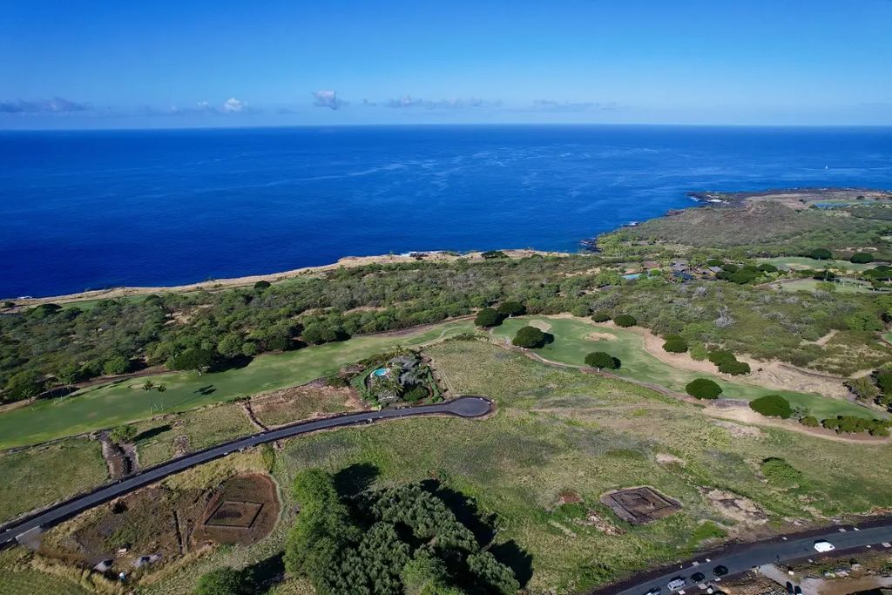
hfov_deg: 78.6
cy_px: 298
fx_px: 545
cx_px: 446
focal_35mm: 22
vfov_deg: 57.2
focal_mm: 8.38
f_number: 2.8
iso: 100
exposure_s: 1/3200
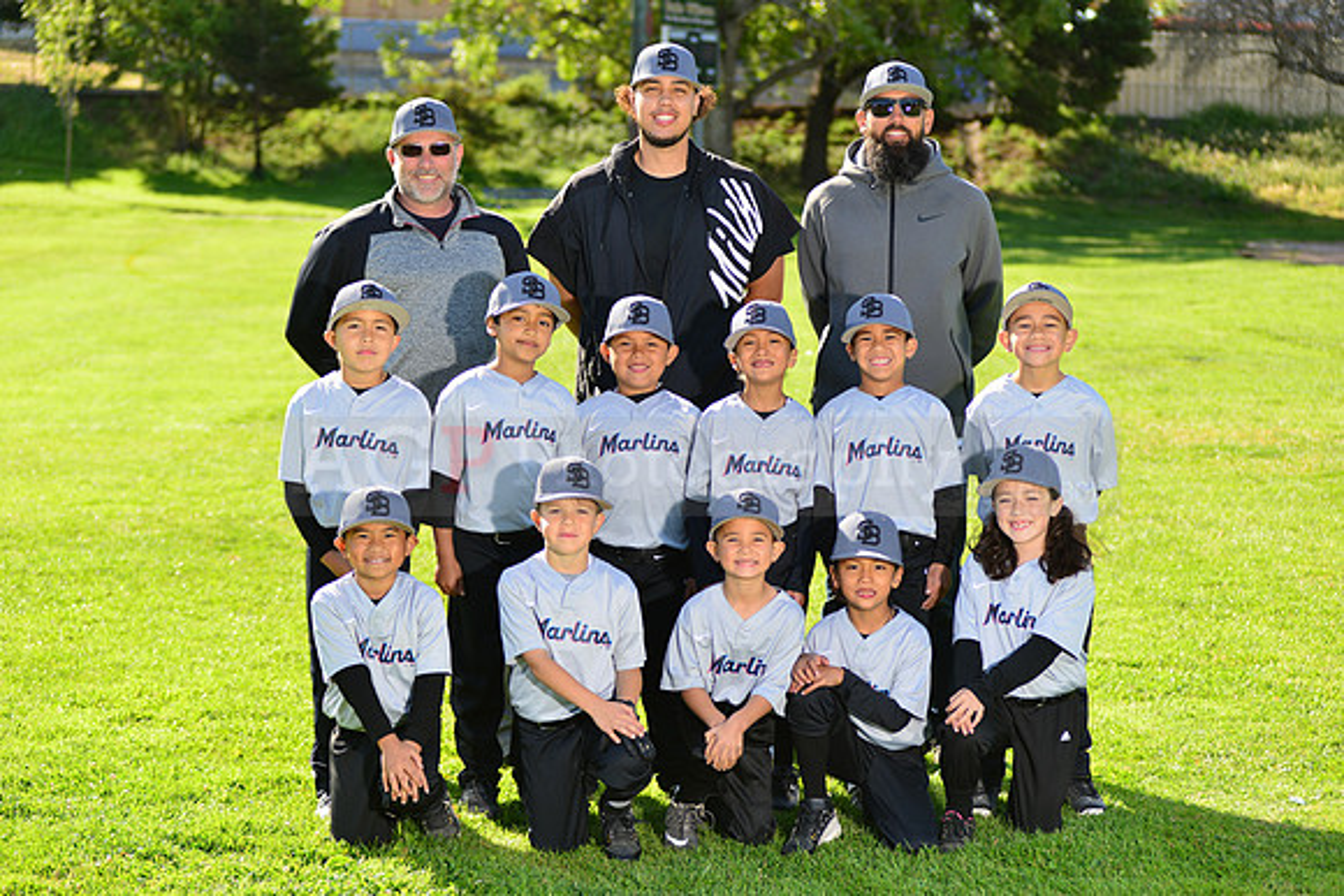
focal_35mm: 80
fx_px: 2987
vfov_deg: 17.1
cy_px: 448
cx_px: 672
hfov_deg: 25.4
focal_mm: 80
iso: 100
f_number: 5
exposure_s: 1/250
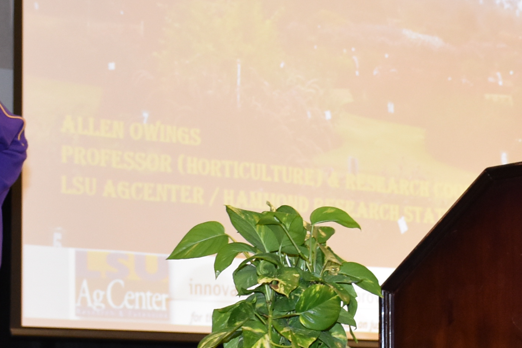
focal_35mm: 144
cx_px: 255
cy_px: 271
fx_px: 2089
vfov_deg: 9.5
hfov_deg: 14.2
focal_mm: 30
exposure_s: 1/60
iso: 1400
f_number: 4
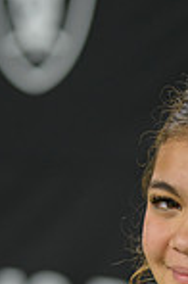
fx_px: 2038
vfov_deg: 7.9
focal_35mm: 259
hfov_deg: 5.3
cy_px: 349
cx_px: 192
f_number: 2.8
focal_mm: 85
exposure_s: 1/400
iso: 1000
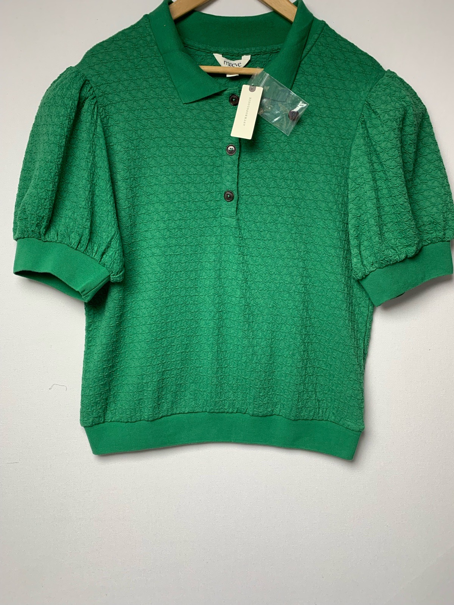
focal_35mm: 26
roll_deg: -0.7
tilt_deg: -26.1
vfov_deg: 67.3
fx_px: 455
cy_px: 302
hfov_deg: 53.1
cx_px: 227
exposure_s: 1/121
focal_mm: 4.25
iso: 80
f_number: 1.8
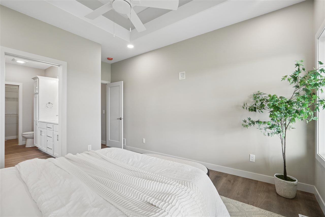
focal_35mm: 16
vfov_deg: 73.7
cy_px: 108
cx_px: 162
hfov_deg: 96.7
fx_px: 144
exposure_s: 1/15
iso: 400
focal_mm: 16
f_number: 10
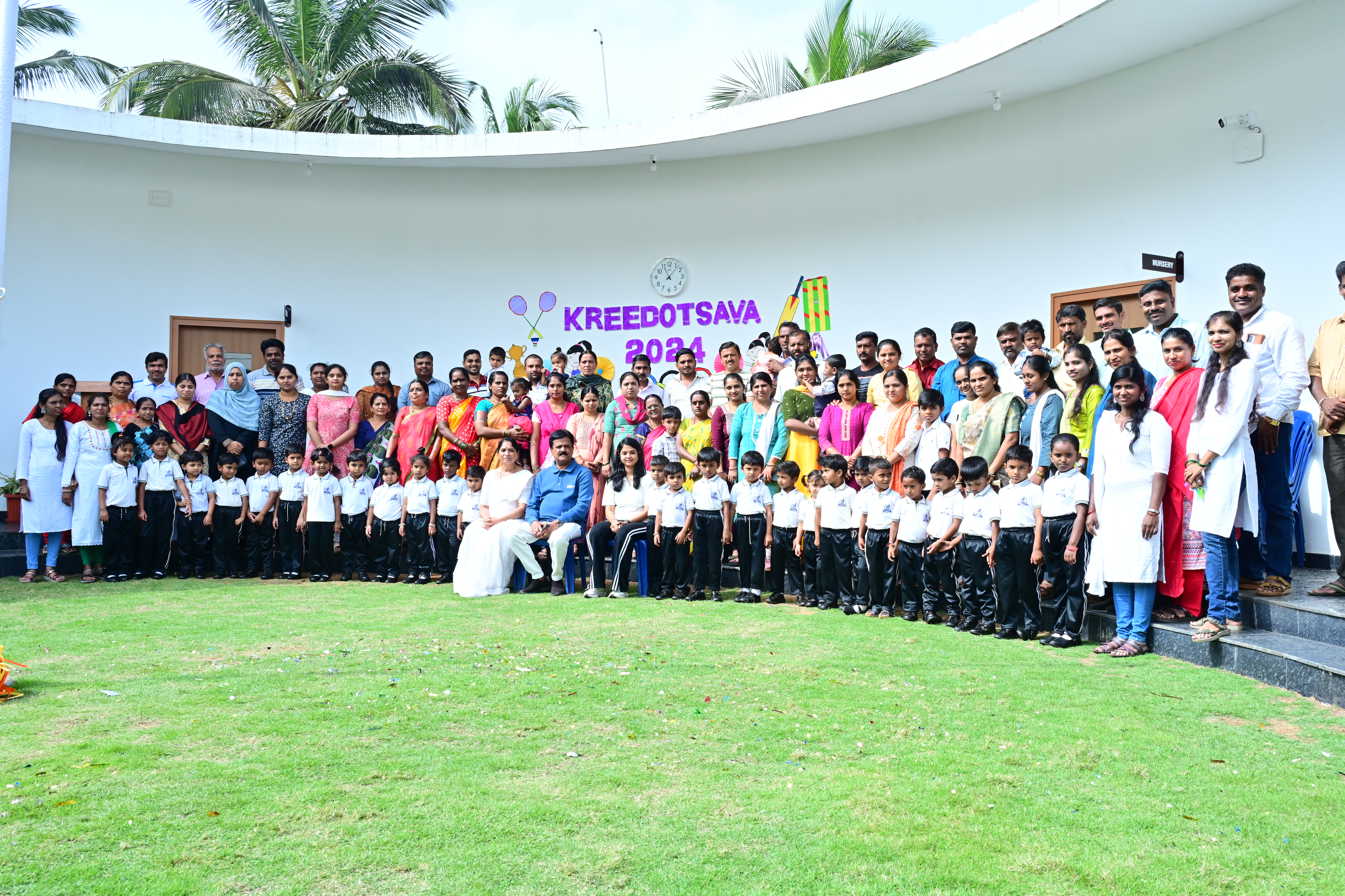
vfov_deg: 45.0
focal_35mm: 29
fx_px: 1083
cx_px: 672
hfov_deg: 63.7
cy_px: 448
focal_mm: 29
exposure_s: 1/125
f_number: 14
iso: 400
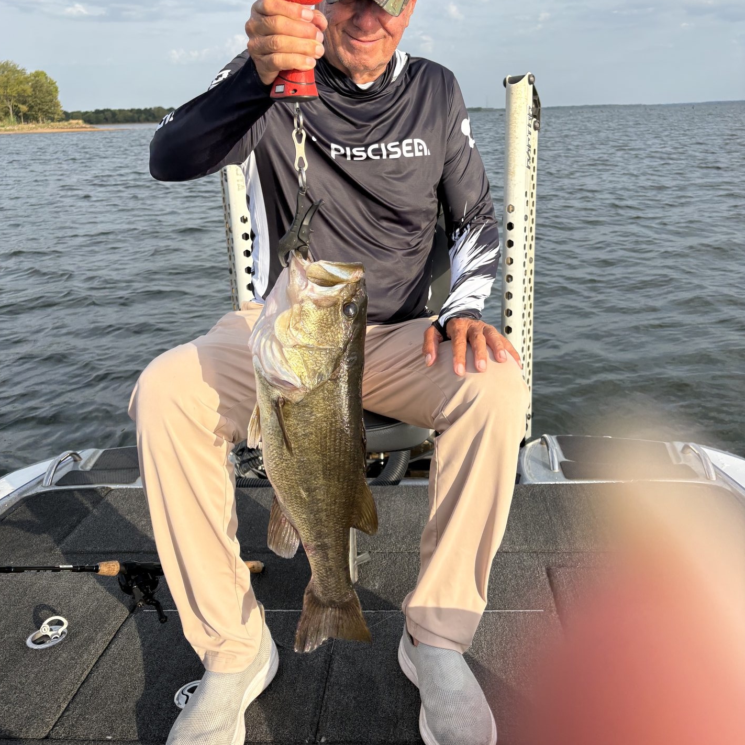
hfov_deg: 52.5
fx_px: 755
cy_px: 297
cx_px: 370
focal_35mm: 31
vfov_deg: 52.2
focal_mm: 5.96
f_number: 1.6
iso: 50
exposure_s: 1/2208
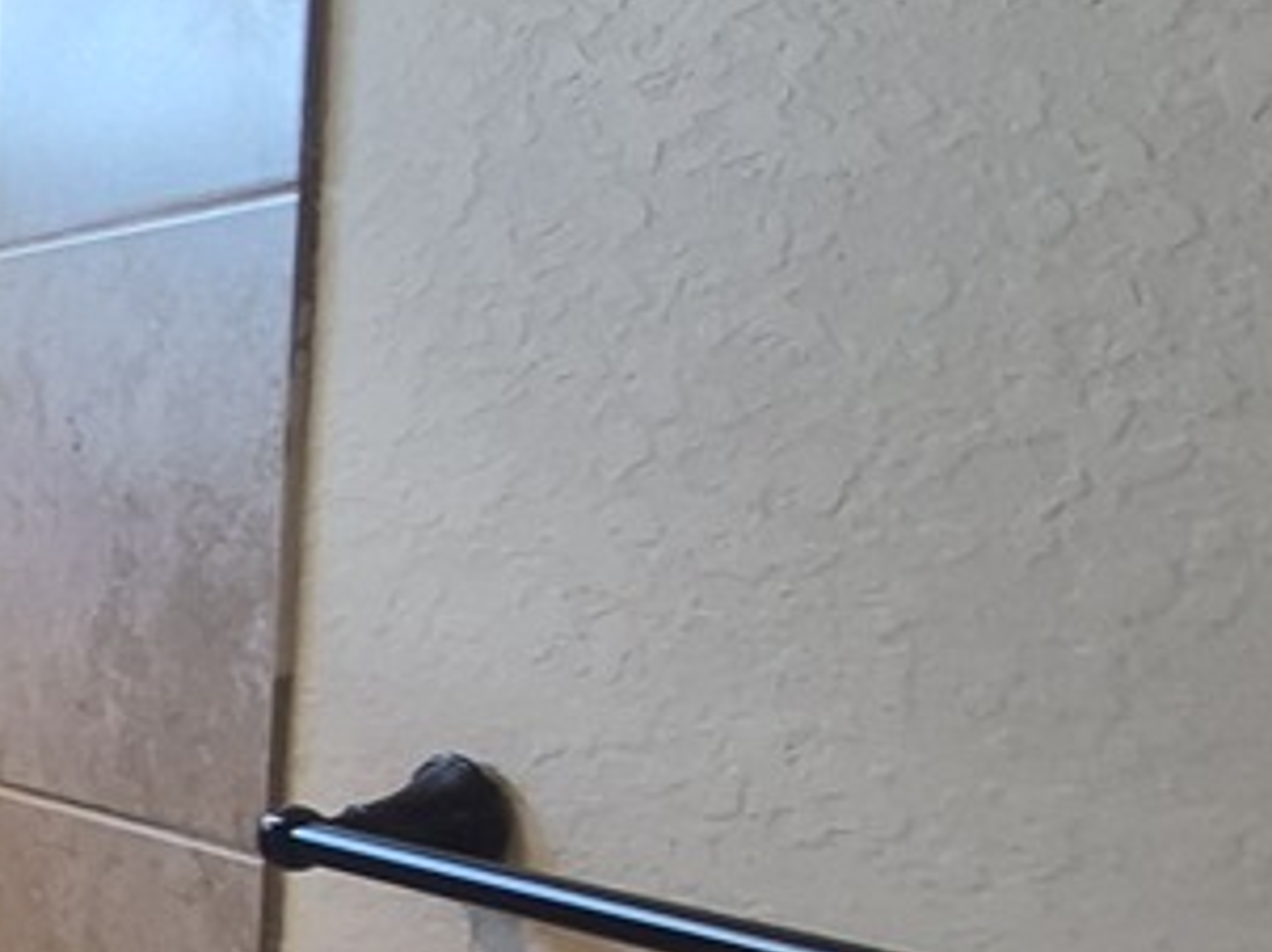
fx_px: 2276
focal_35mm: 62
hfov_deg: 20.3
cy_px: 699
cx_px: -1116
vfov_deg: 23.4
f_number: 2.2
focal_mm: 1.74
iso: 200
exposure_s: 1/60
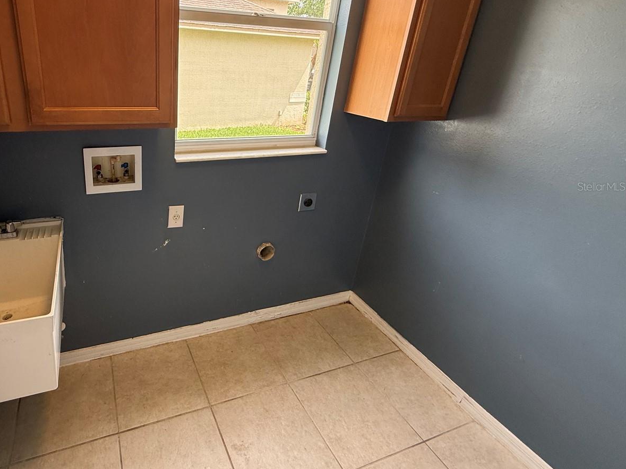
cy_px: 186
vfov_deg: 68.0
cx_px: 203
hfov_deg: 81.5
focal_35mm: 19
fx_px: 344
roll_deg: -3.1
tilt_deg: -21.2
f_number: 2.2
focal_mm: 2.22
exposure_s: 1/113
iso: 64
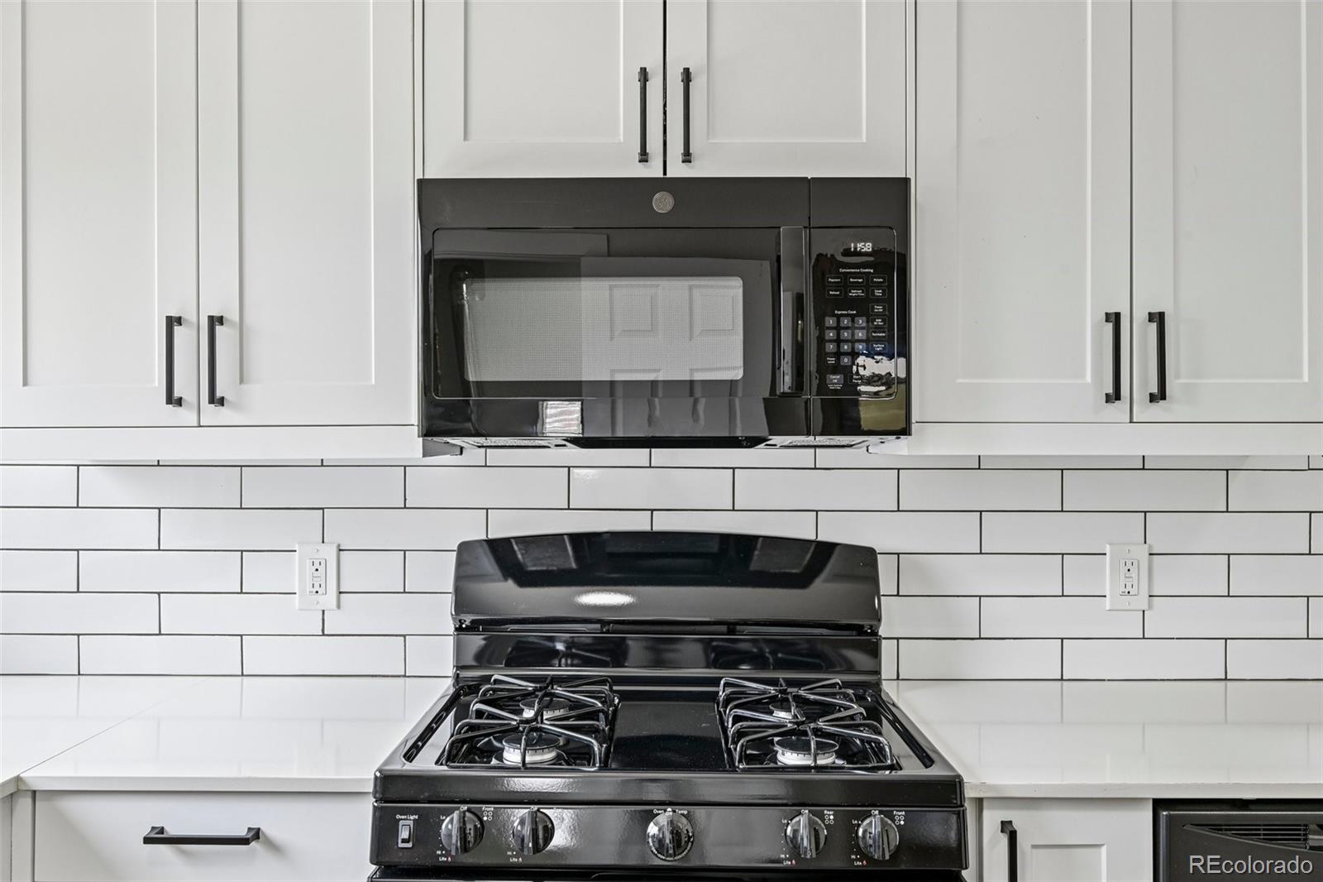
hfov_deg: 61.9
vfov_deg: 43.6
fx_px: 1102
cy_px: 441
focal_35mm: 30
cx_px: 662
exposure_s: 1/30
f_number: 10
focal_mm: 30
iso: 400
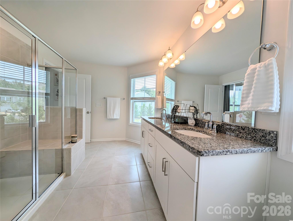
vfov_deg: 94.6
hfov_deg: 110.5
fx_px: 102
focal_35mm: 12
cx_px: 146
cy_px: 110
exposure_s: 1/366
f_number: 1.95
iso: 43
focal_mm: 2.23
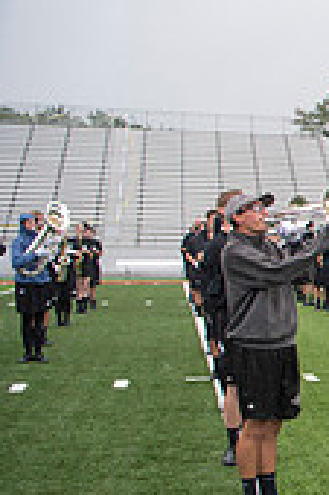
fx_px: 1126
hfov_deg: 12.3
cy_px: 275
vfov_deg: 24.8
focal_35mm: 82
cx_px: 839
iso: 400
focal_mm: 24
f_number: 4
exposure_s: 1/800
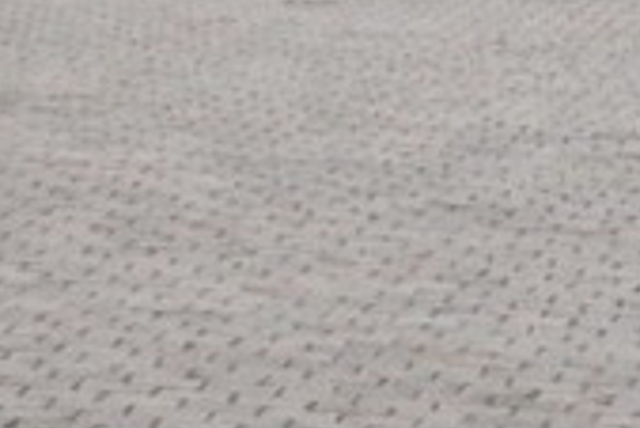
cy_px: -328
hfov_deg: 5.6
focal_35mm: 370
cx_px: 167
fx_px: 6583
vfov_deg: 3.7
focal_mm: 52
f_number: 5
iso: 400
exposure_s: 1/90
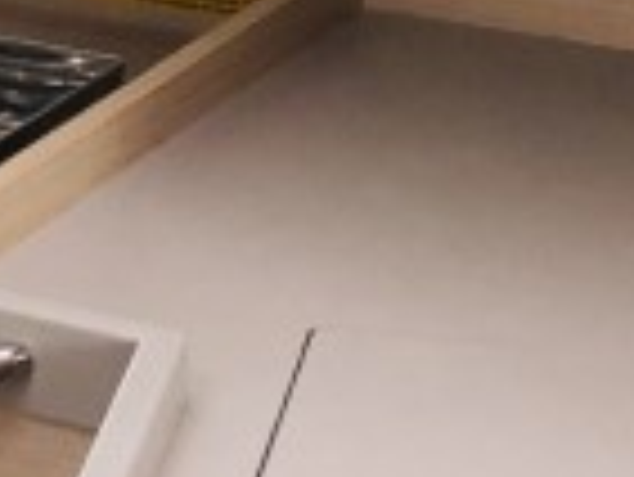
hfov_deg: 9.2
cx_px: -558
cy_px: -76
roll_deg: +3.0
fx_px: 3721
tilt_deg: -17.0
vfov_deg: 7.3
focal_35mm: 203
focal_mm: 3.99
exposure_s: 1/15
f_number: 1.8
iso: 50
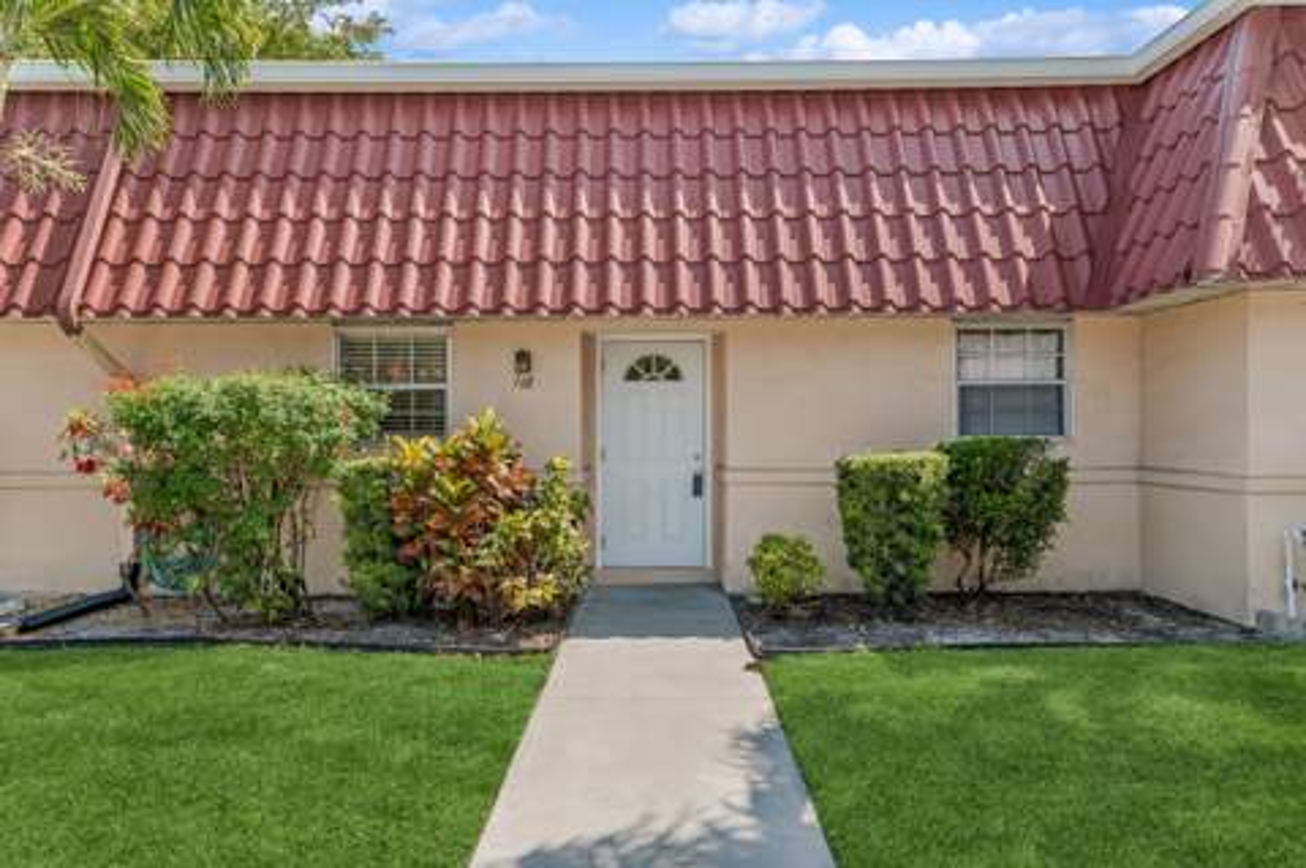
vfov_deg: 53.0
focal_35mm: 24
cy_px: 434
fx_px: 870
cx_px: 653
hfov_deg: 73.8
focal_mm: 24
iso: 100
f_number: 11
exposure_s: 1/125
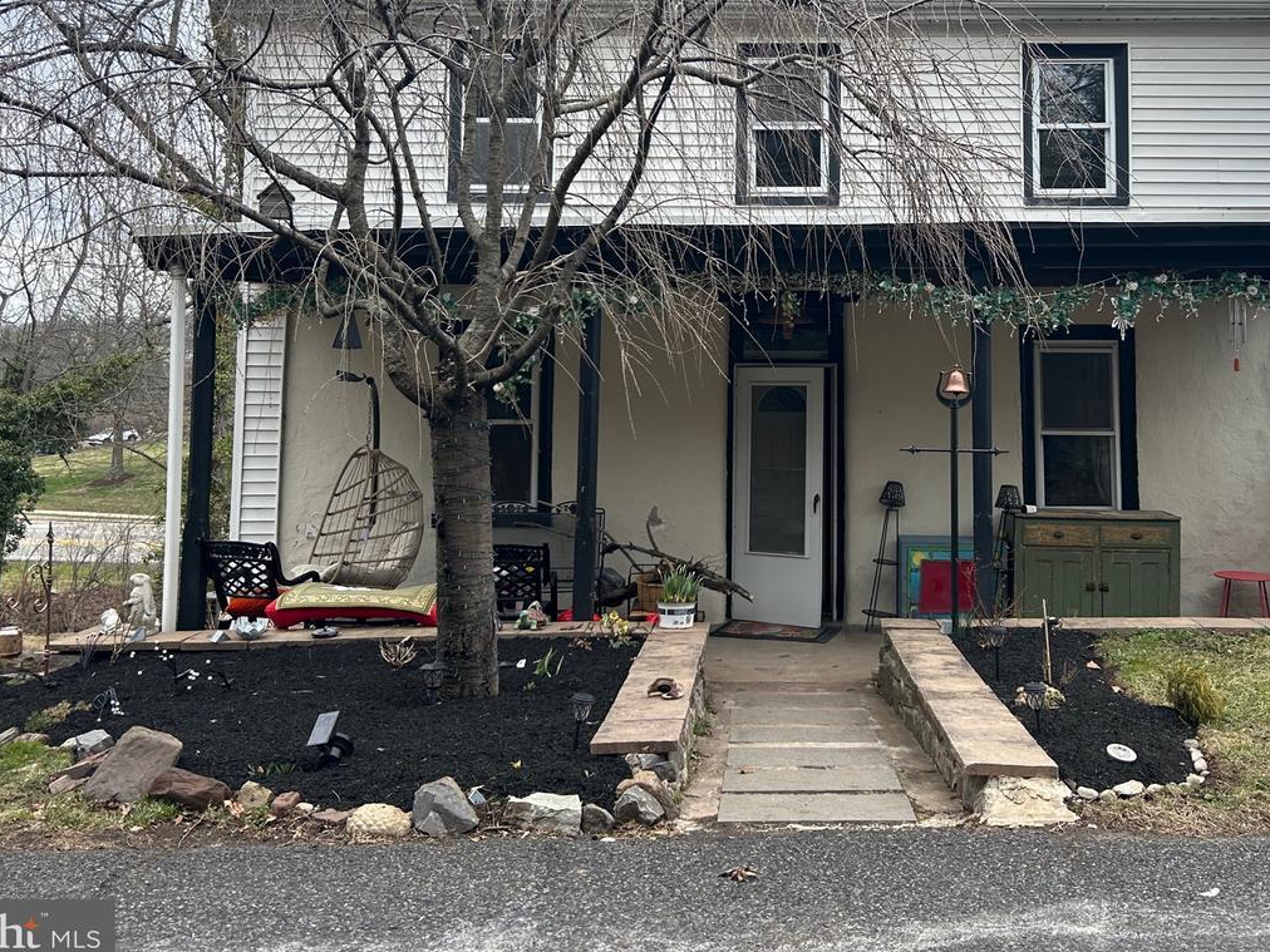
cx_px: 798
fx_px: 1357
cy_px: 295
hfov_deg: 49.6
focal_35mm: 37
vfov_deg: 38.1
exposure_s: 1/1196
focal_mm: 5.7
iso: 50
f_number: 1.5
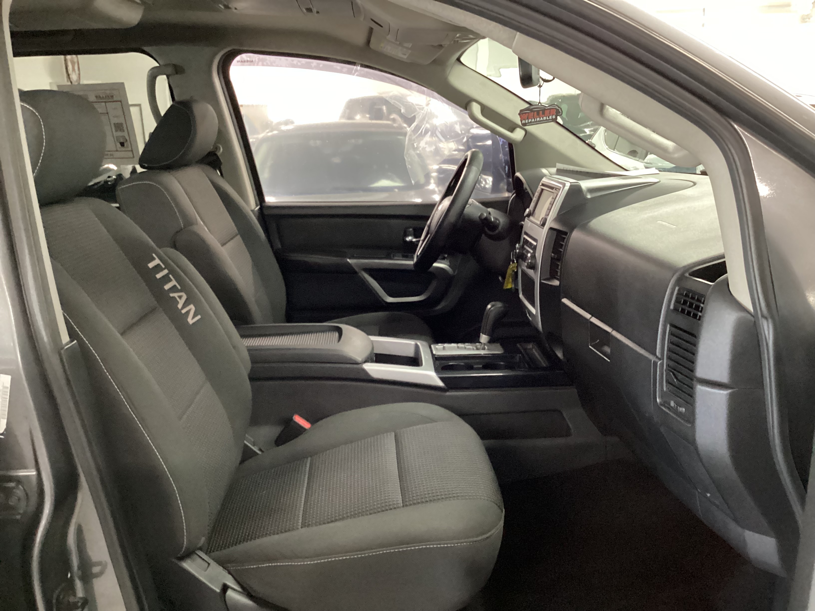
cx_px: 408
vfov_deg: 45.4
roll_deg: +2.2
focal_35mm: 31
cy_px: 306
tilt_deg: -17.8
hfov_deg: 58.4
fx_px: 730
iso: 640
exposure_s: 1/24
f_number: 2.4
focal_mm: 3.3
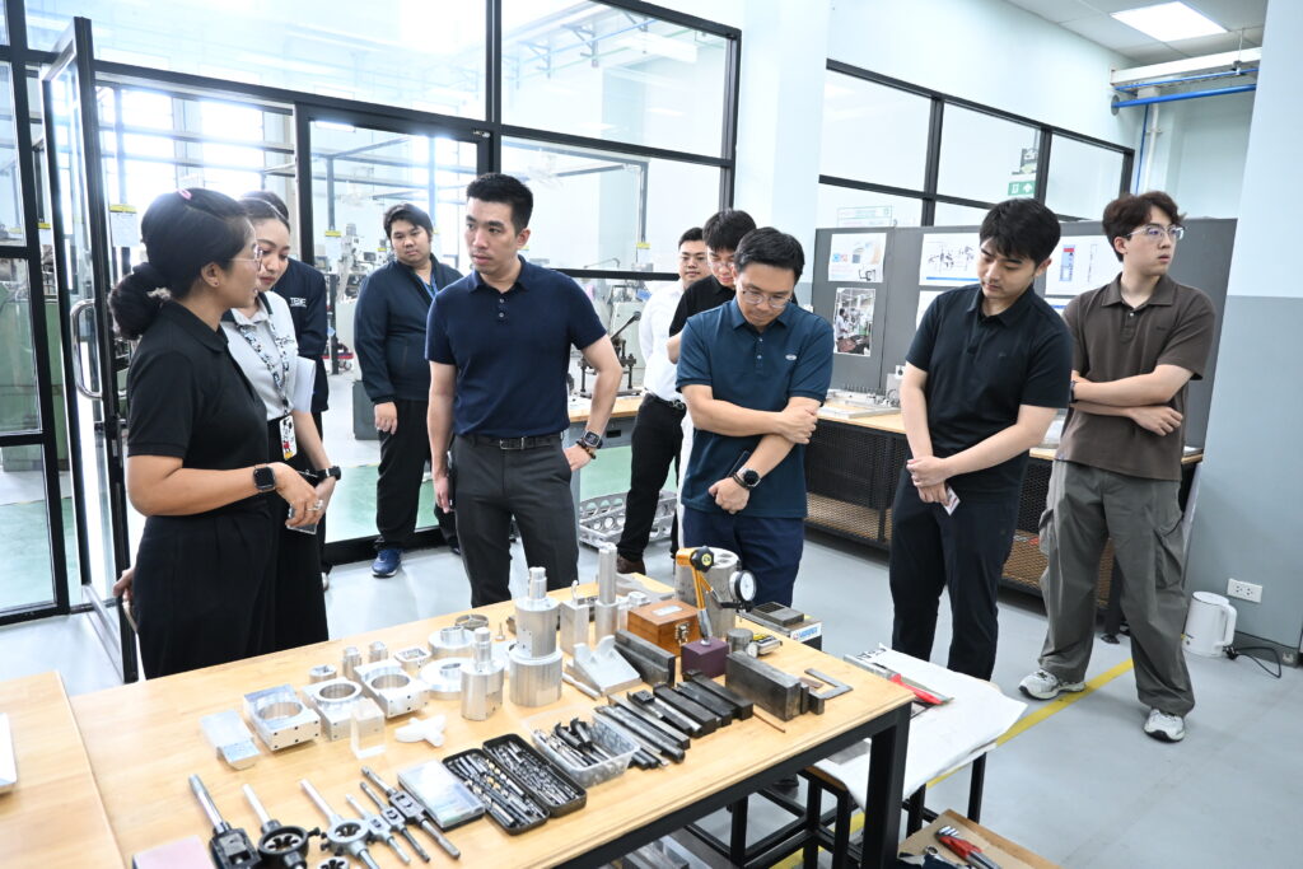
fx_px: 869
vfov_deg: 53.1
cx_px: 652
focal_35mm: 24
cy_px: 434
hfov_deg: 73.7
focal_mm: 16
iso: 1250
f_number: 3.5
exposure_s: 1/125
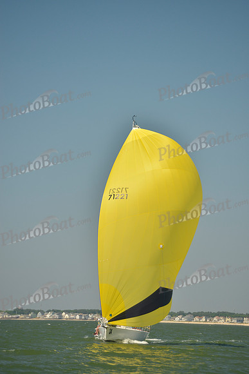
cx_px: 124
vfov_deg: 10.3
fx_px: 2074
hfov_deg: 6.9
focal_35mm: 200
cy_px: 187
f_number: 5
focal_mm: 200
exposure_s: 1/800
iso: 200
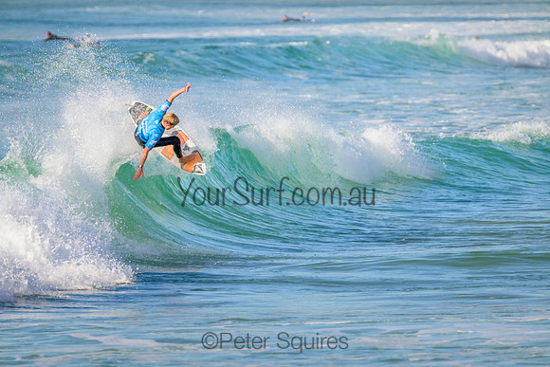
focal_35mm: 800
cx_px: 275
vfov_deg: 1.7
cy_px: 184
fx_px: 12225
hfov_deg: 2.6
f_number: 11
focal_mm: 800
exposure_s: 1/2000
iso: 1600
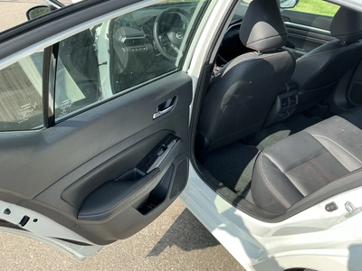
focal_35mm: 28
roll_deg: -1.3
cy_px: 136
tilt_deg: -31.5
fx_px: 293
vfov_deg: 49.7
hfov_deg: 63.4
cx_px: 181
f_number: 1.8
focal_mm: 3
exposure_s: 1/473
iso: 25
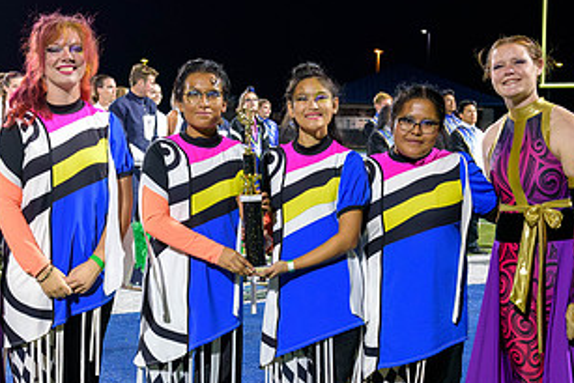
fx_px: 1611
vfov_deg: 13.5
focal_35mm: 101
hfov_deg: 20.1
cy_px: 275
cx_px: 186
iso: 7200
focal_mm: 48
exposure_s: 1/200
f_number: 6.3
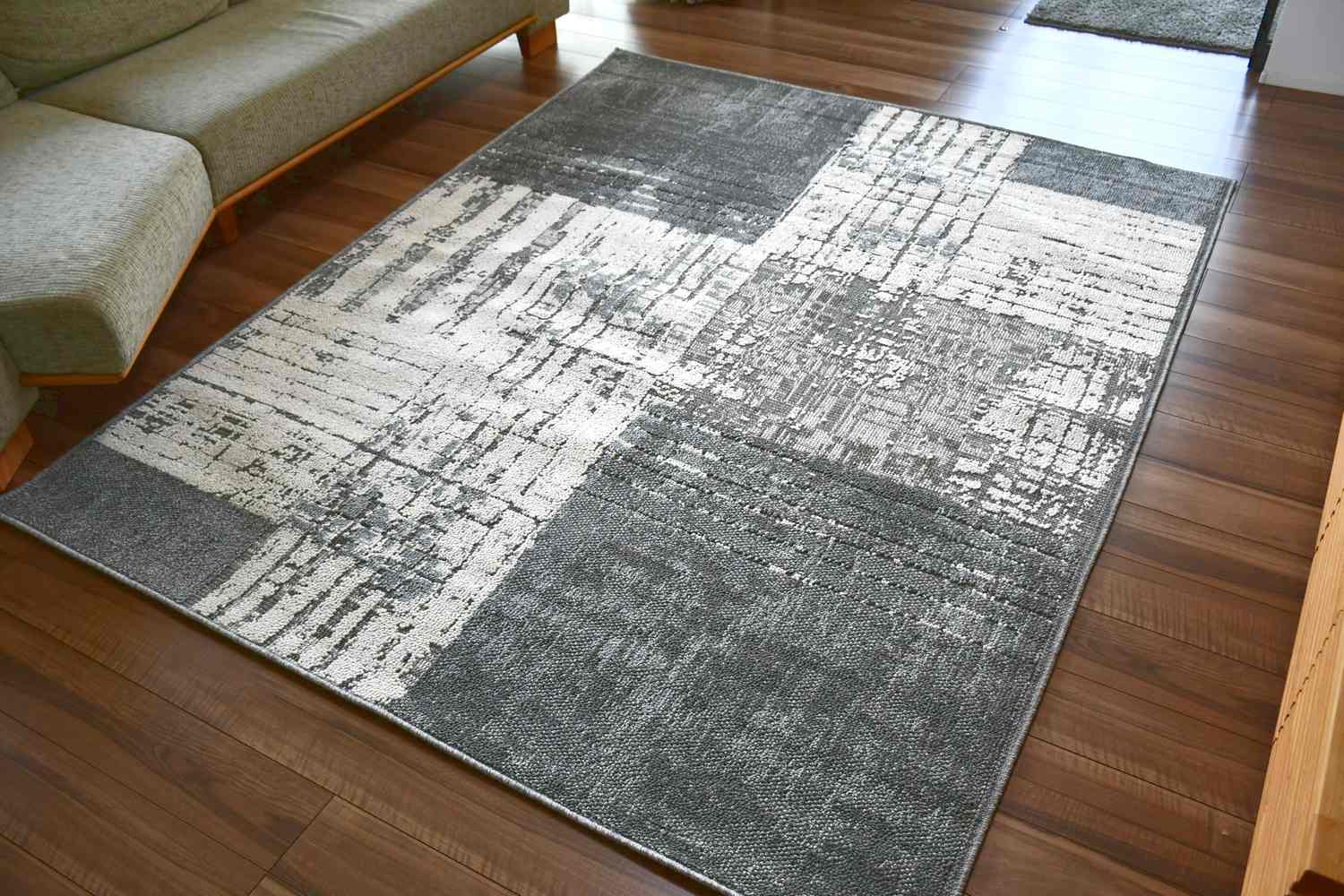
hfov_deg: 61.9
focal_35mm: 30
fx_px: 1120
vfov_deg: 43.6
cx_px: 672
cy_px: 448
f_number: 3.5
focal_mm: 20
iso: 560
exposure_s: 1/250
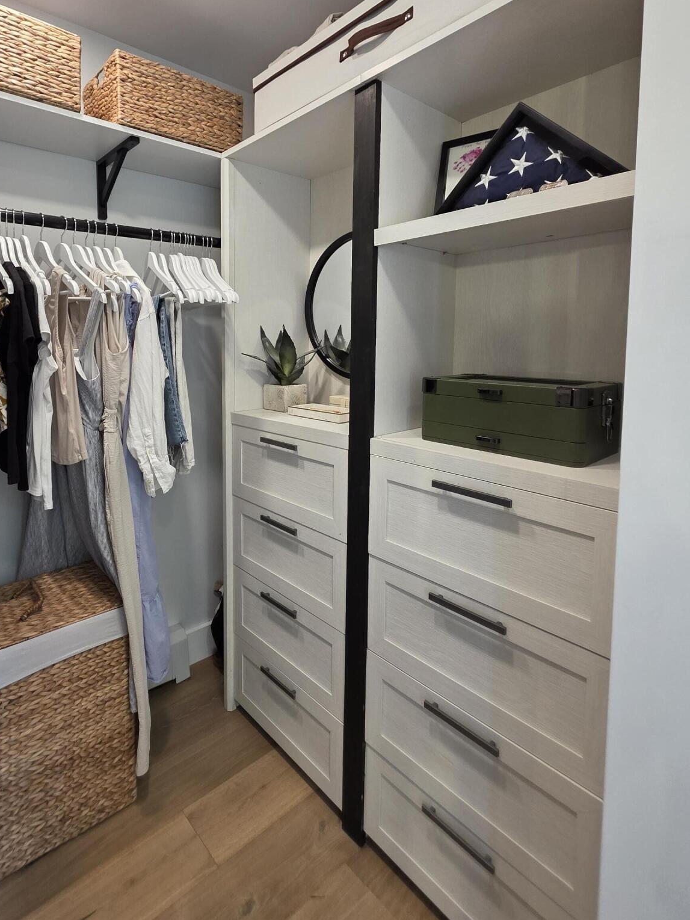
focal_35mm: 17
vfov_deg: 90.1
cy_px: 377
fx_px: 452
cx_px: 260
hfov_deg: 73.5
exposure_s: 1/120
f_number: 1.9
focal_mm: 2.2
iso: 160
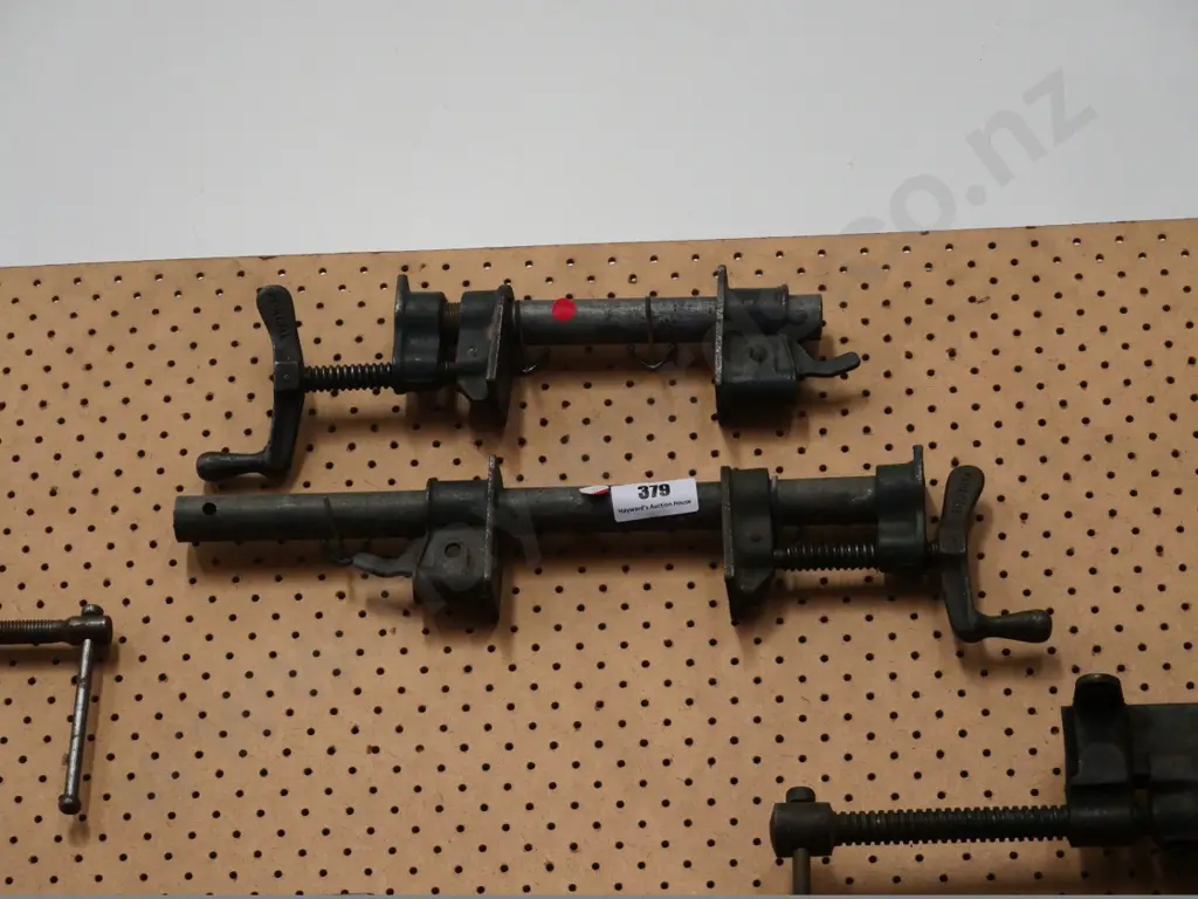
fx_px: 4153
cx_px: 599
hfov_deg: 16.4
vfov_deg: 12.3
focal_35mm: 120
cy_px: 450
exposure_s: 1/320
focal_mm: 60
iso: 3200
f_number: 5.6
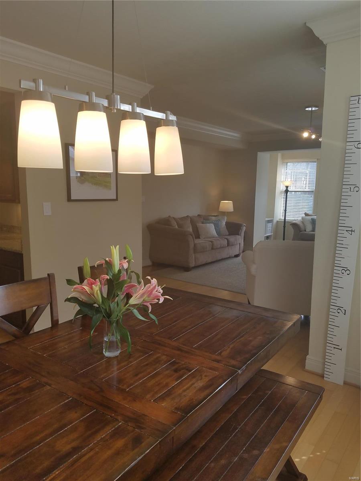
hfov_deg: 53.1
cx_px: 180
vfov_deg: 67.3
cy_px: 240
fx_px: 362
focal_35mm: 26
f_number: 1.7
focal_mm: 4.2
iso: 50
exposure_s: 1/263
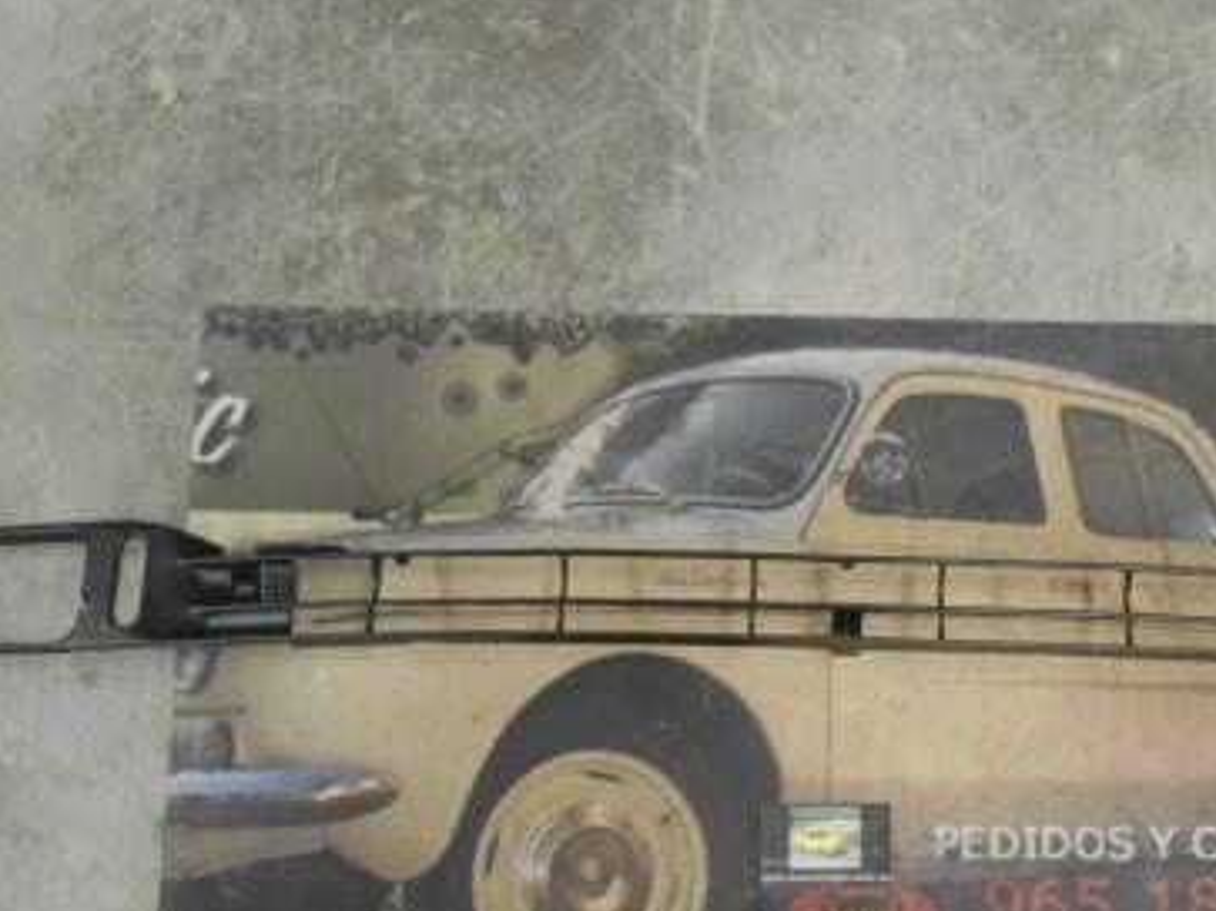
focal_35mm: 43
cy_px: 616
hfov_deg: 43.1
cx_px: 834
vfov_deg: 33.3
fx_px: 1510
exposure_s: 1/20
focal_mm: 4.6
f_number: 3.5
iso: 400
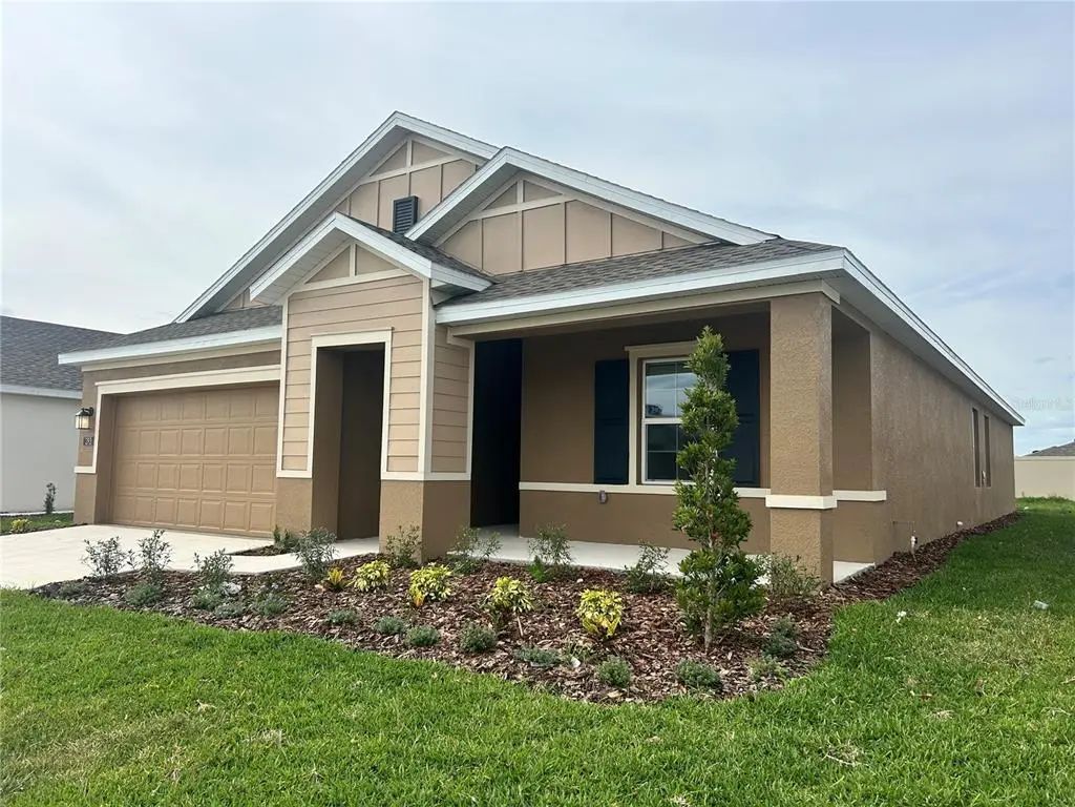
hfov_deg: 67.3
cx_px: 538
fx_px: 807
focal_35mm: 26
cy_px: 404
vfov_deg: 53.1
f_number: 1.5
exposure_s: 1/3968
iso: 50
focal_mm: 5.7
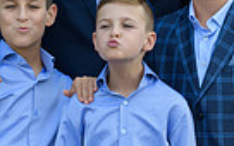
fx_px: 3756
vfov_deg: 2.2
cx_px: -65
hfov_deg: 3.6
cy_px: 21
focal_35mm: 589
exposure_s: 1/640
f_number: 3.2
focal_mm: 135
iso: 200
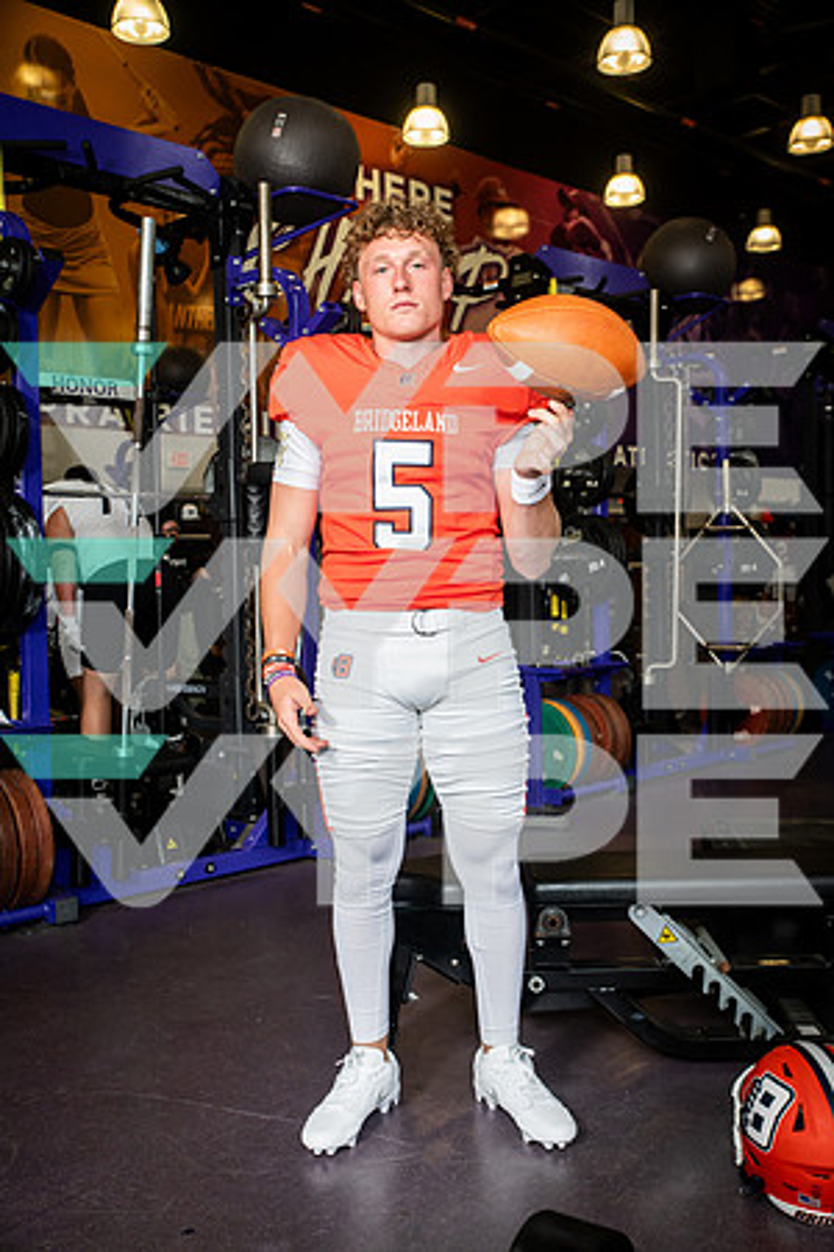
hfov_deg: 37.9
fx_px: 1216
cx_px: 417
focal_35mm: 35
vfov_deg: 54.4
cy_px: 626
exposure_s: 1/250
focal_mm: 35
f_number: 5.6
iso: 500
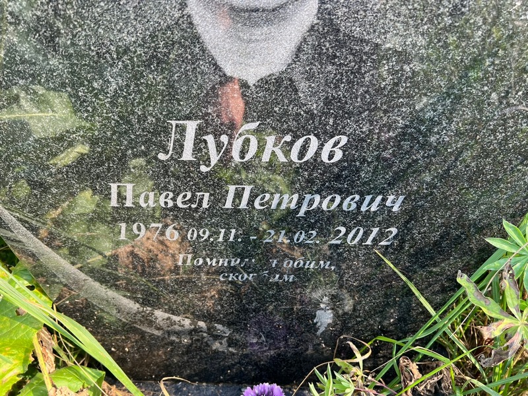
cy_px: 198
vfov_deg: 53.1
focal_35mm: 26
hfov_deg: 67.3
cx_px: 264
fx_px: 397
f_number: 1.5
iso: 50
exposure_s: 1/128
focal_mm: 5.7
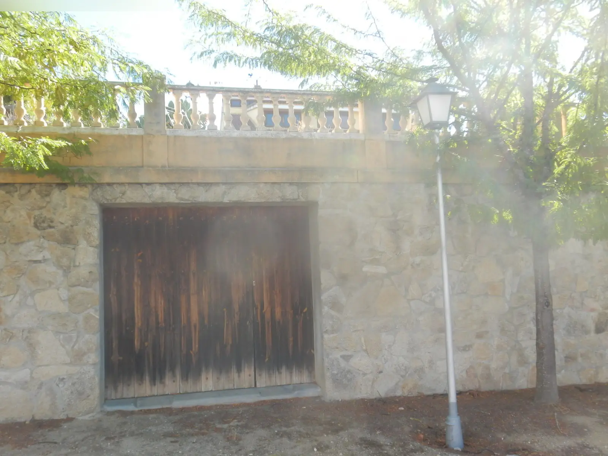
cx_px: 304
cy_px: 228
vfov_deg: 48.2
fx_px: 509
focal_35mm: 29
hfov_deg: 61.7
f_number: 3.3
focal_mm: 5.2
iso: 125
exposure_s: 1/250
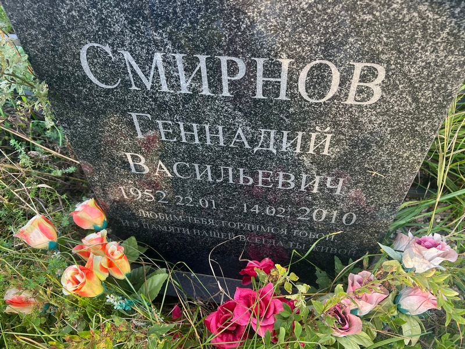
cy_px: 174
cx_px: 232
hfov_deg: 67.3
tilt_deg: -47.3
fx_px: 349
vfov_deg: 53.1
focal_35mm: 26
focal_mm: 5.7
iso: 40
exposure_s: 1/121
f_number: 1.5
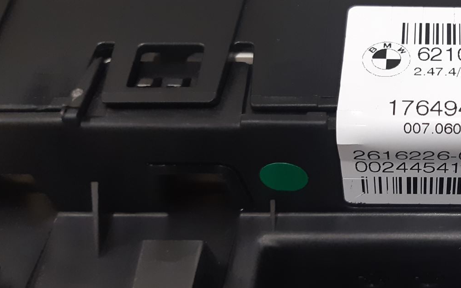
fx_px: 704
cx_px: 452
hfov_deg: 33.5
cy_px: 123
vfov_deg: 23.1
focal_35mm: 56
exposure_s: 1/50
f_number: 1.7
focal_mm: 3.93
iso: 160
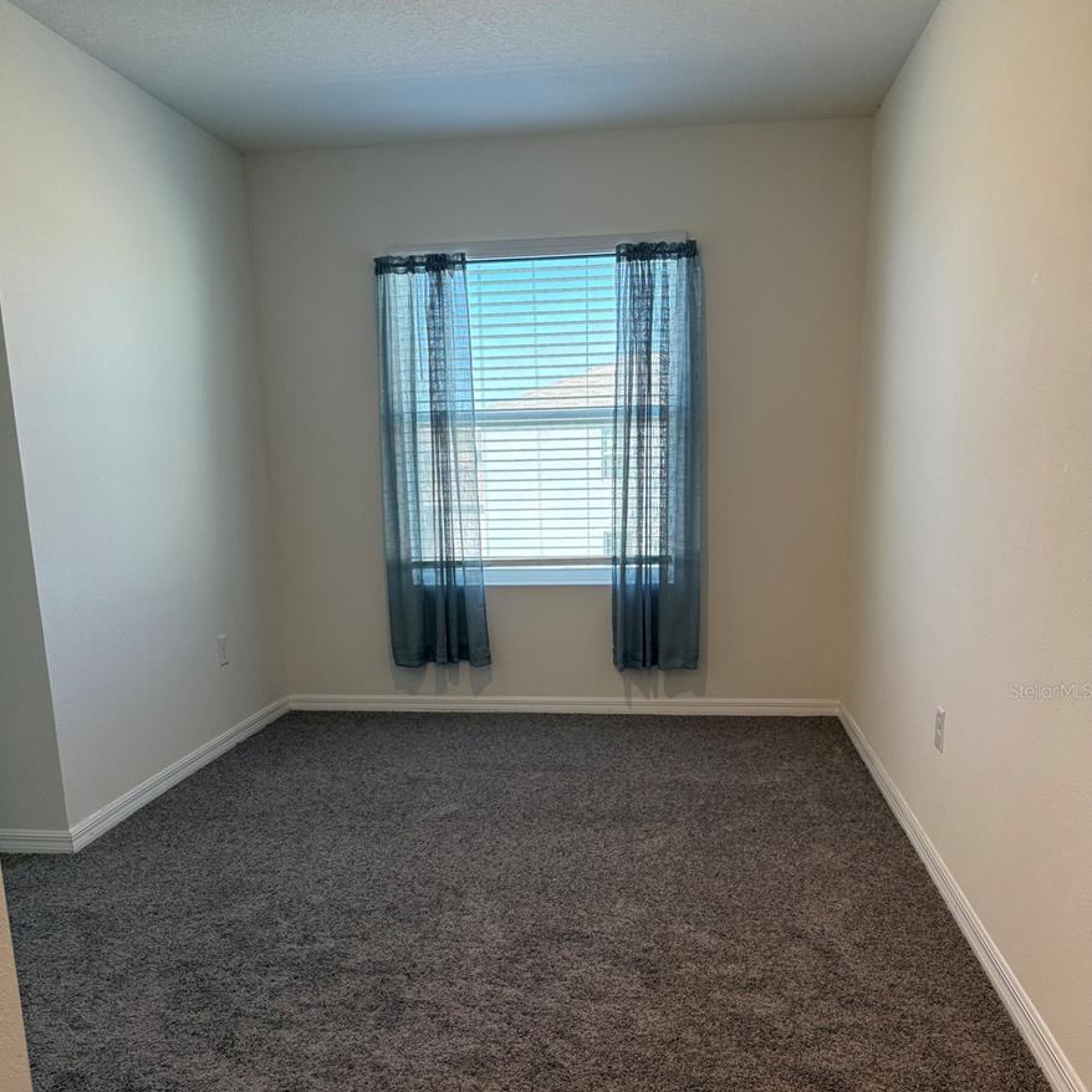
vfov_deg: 54.9
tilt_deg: -12.3
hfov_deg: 55.6
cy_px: 690
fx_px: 1035
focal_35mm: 29
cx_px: 537
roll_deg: +1.6
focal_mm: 6.76
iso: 200
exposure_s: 1/171
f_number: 1.78
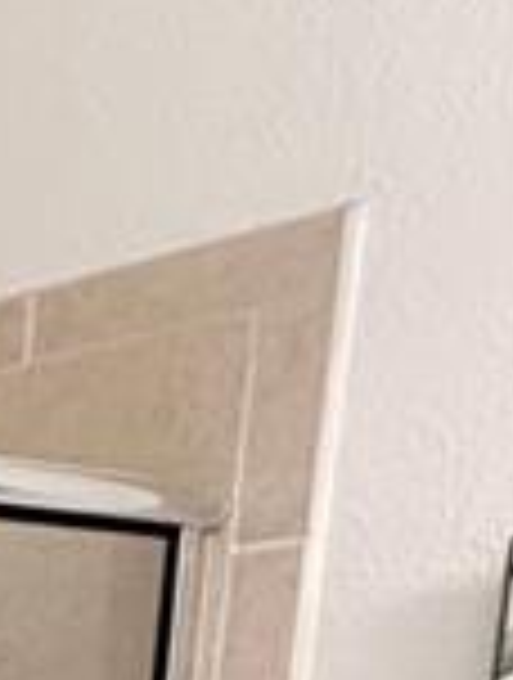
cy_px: 1310
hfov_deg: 8.7
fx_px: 2184
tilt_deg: -8.9
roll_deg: +0.0
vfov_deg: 14.9
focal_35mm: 111
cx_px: -1350
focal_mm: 2.22
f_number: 2.2
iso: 200
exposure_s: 1/120
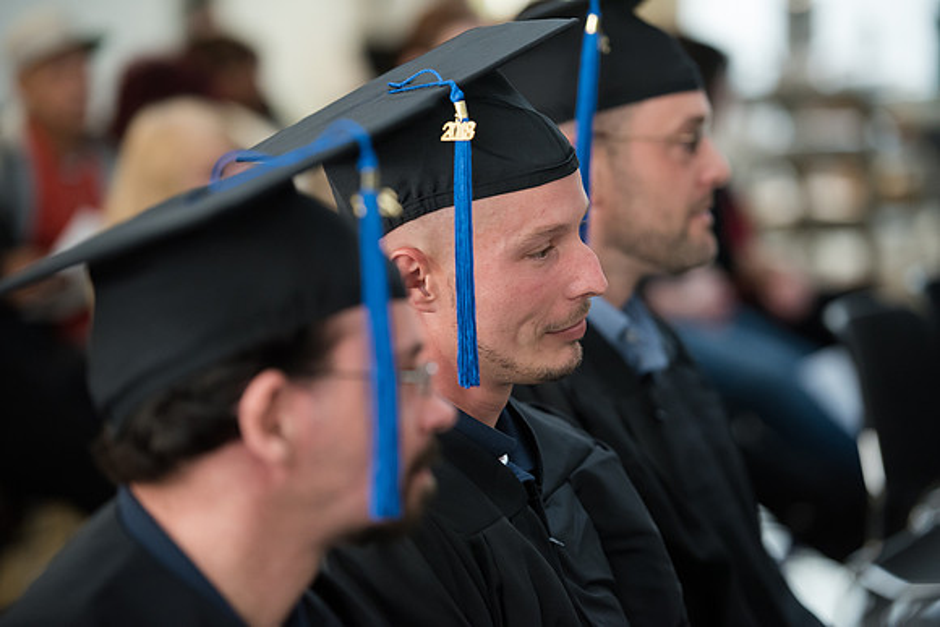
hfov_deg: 14.7
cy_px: 314
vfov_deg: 9.8
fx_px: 3656
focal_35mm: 140
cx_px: 470
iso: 2500
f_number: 2.8
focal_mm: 140
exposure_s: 1/200
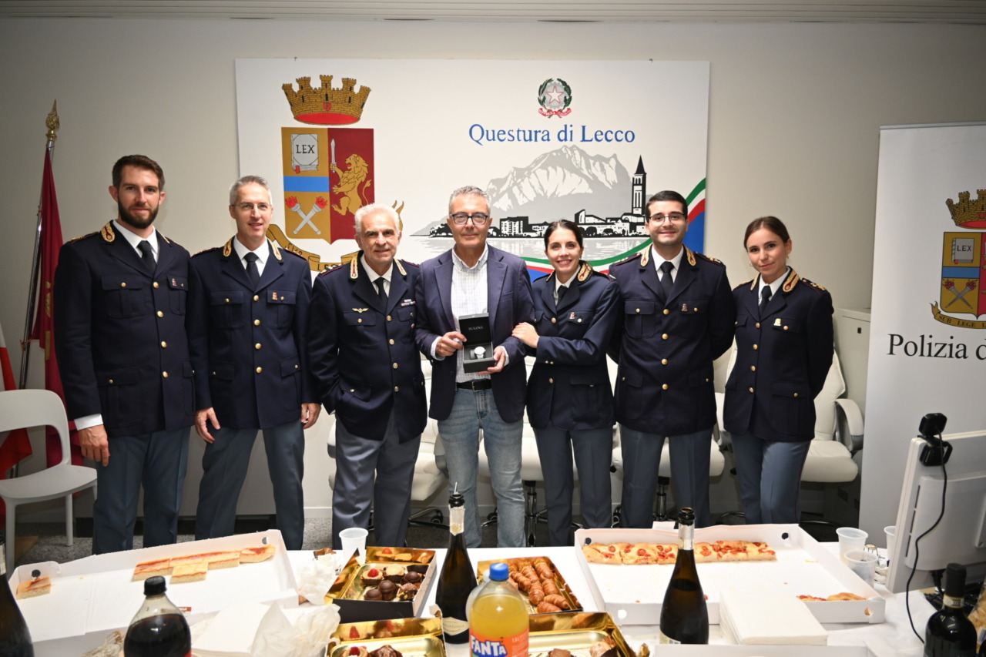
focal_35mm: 27
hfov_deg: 67.4
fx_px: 739
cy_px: 328
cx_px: 493
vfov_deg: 47.9
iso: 320
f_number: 3.5
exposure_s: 1/125
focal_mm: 18
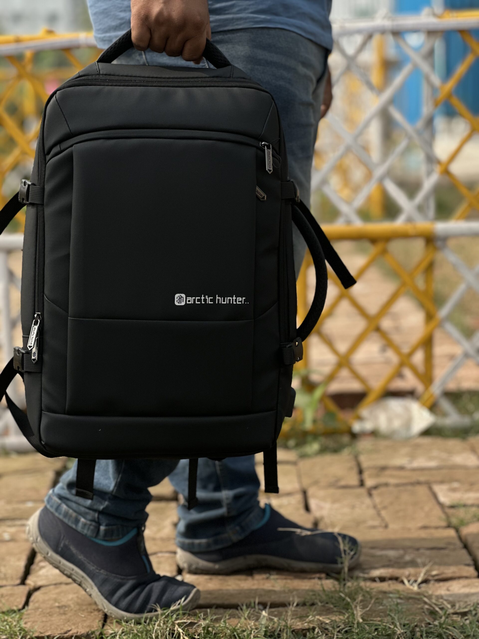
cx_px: 240
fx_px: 1421
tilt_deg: -7.6
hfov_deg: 19.1
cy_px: 320
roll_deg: +0.8
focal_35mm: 77
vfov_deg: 25.3
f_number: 2.8
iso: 32
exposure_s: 1/550
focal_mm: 9
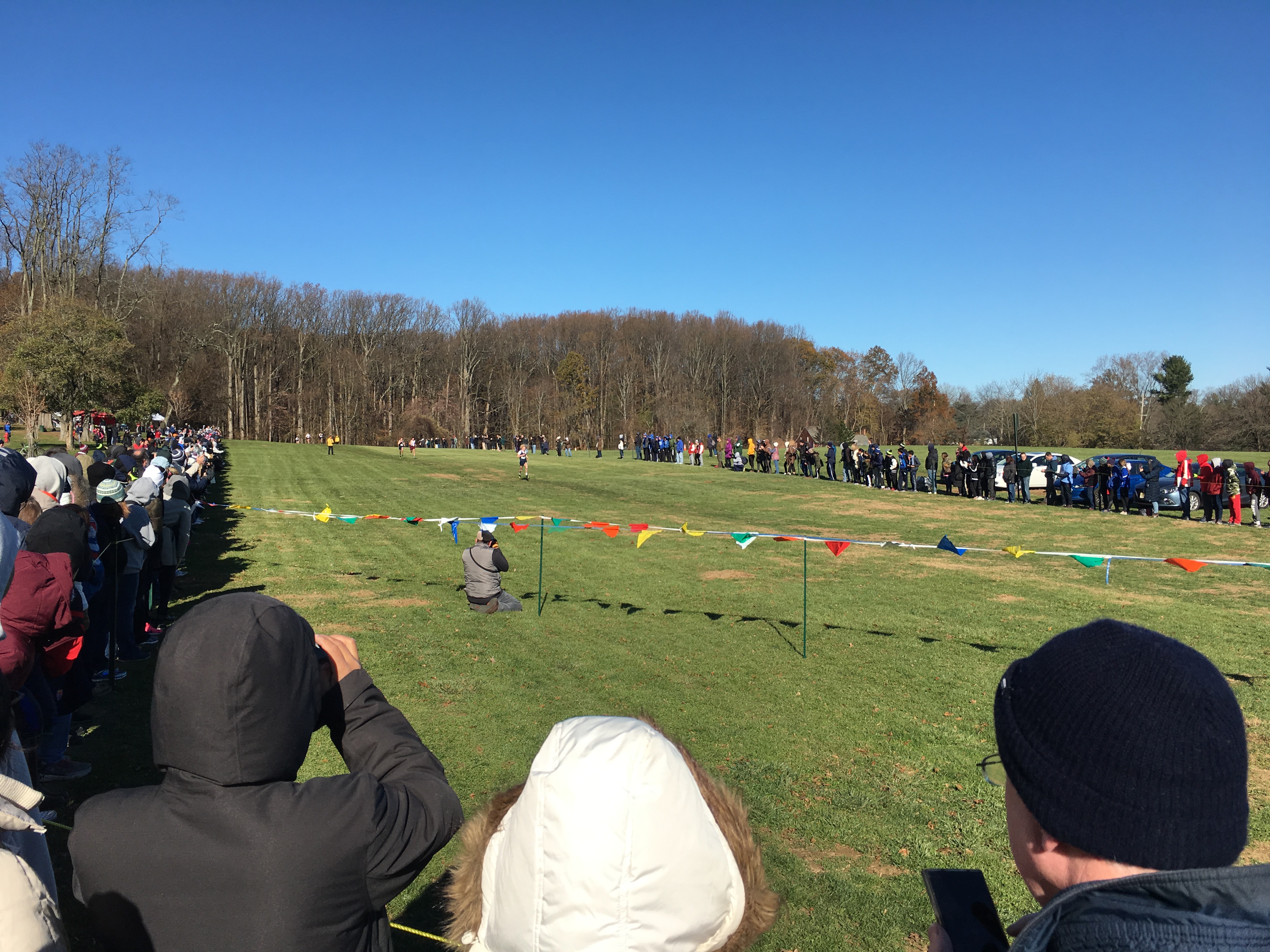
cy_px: 476
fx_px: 1064
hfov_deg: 61.7
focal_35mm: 29
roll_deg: +2.2
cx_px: 635
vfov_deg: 48.2
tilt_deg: -0.3
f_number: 2.2
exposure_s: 1/1748
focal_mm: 4.15
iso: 25
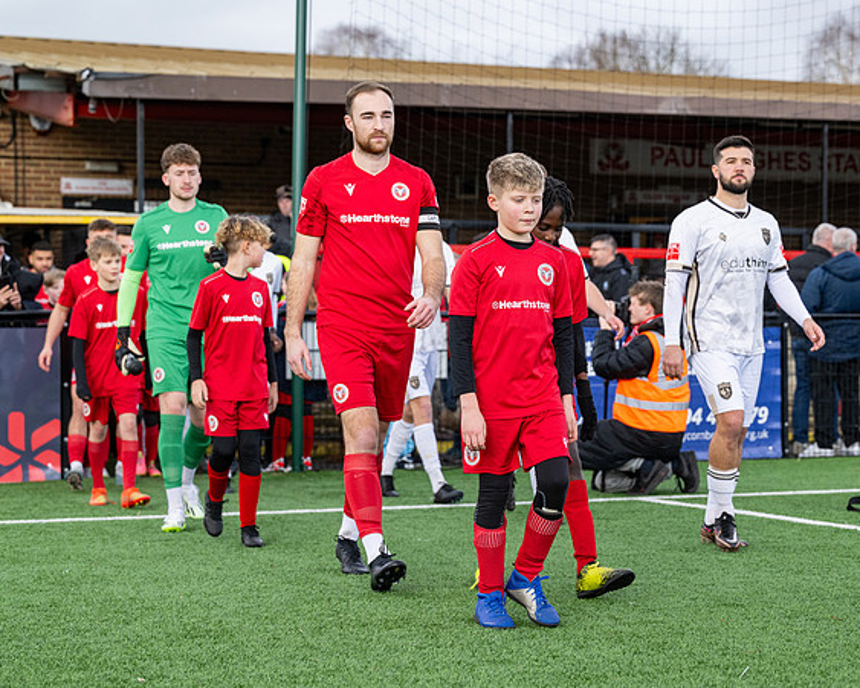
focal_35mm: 82
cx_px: 443
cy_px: 344
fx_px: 2092
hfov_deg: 23.2
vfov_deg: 18.7
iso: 800
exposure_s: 1/1600
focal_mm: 73
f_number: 4
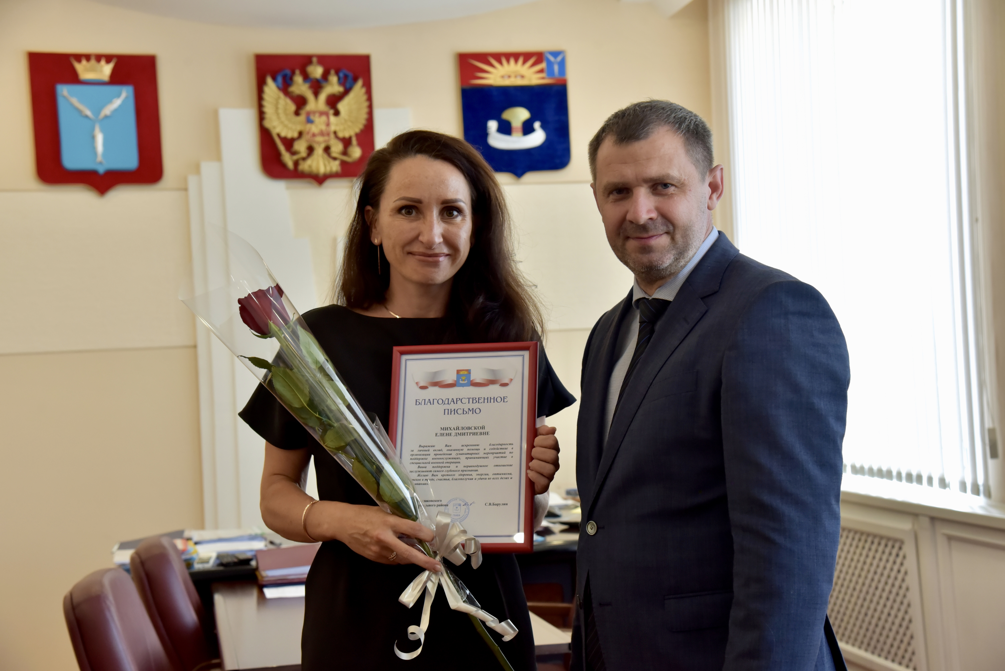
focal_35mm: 55
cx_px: 502
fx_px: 1536
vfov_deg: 24.6
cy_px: 336
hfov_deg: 36.2
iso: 2000
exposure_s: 1/200
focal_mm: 55
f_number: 7.1
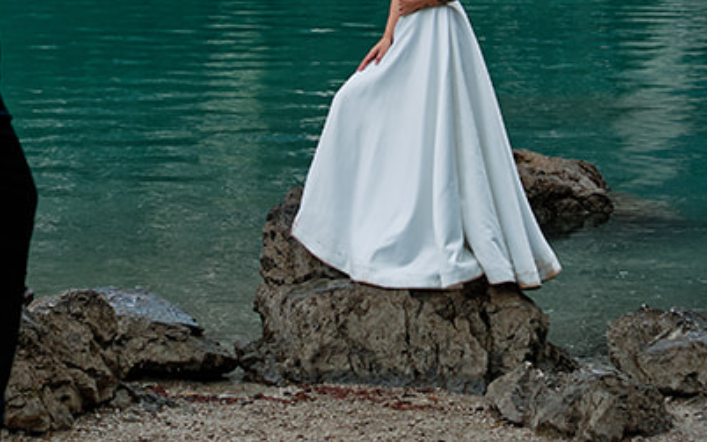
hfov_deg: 14.7
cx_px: 419
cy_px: -17
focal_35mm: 142
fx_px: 2735
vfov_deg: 9.2
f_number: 2.8
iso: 125
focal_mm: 23
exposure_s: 1/800
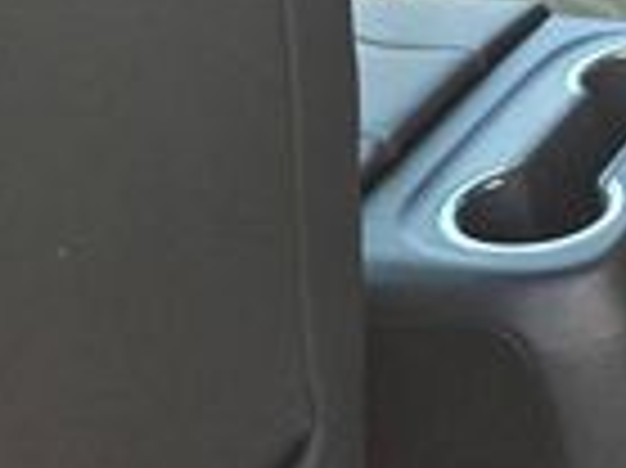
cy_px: 621
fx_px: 1915
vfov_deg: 13.4
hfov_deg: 14.4
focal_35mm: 106
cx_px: 1356
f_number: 1.8
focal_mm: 5.4
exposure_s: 1/122
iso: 50
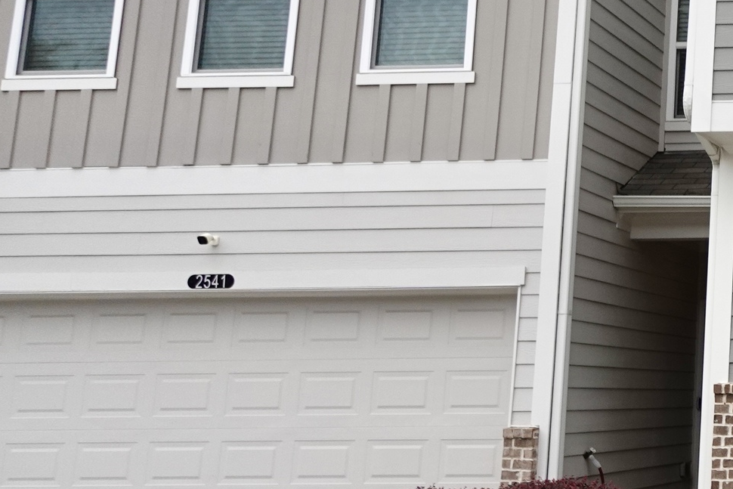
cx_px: 1090
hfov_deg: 26.1
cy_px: 209
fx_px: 1161
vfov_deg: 23.8
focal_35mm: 57
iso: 125
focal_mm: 6.9
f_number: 1.8
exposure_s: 1/500
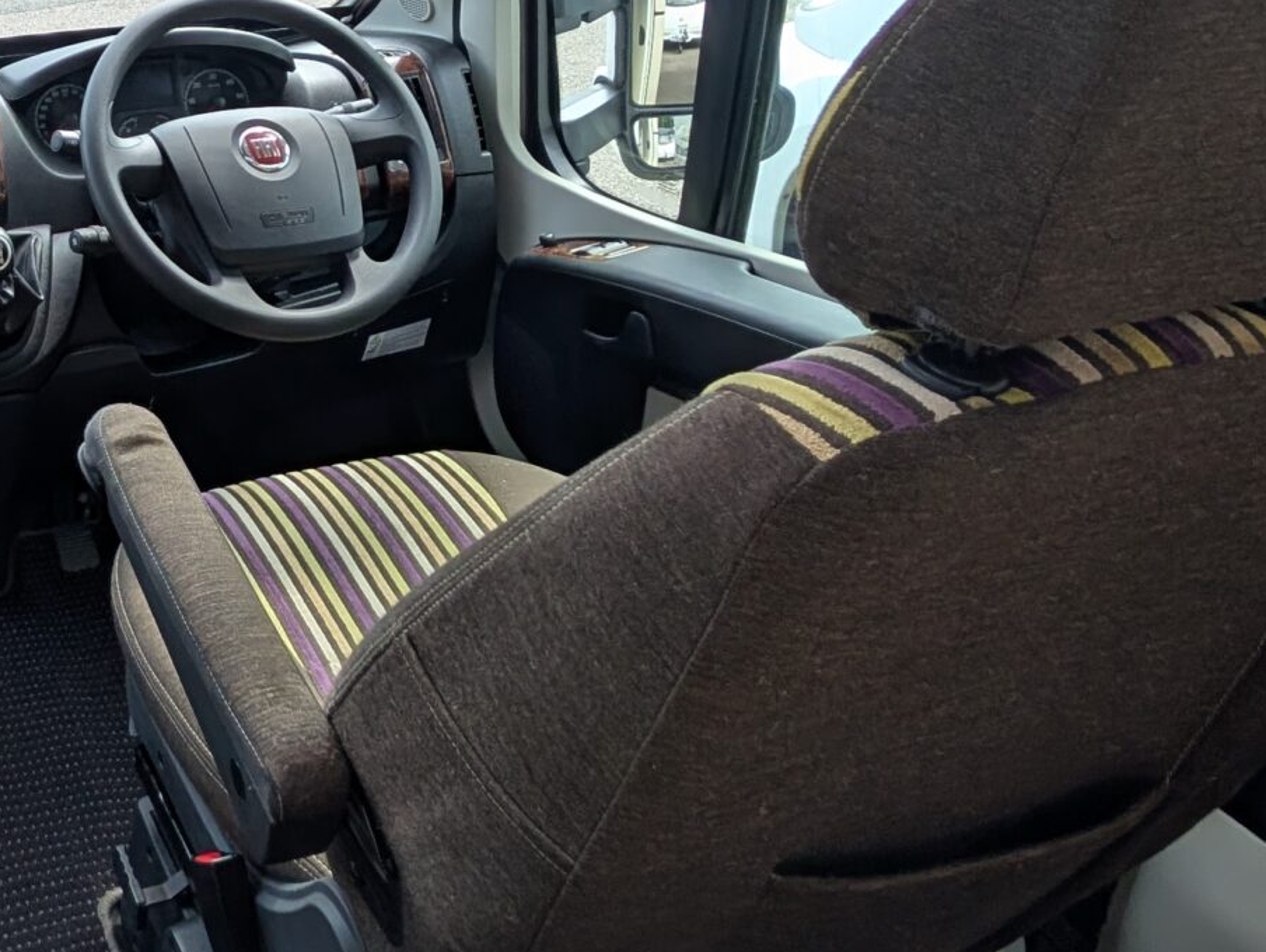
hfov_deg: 44.2
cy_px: -63
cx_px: -53
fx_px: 1245
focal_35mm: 34
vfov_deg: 36.3
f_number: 1.7
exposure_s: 1/373
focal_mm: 2.02
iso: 48
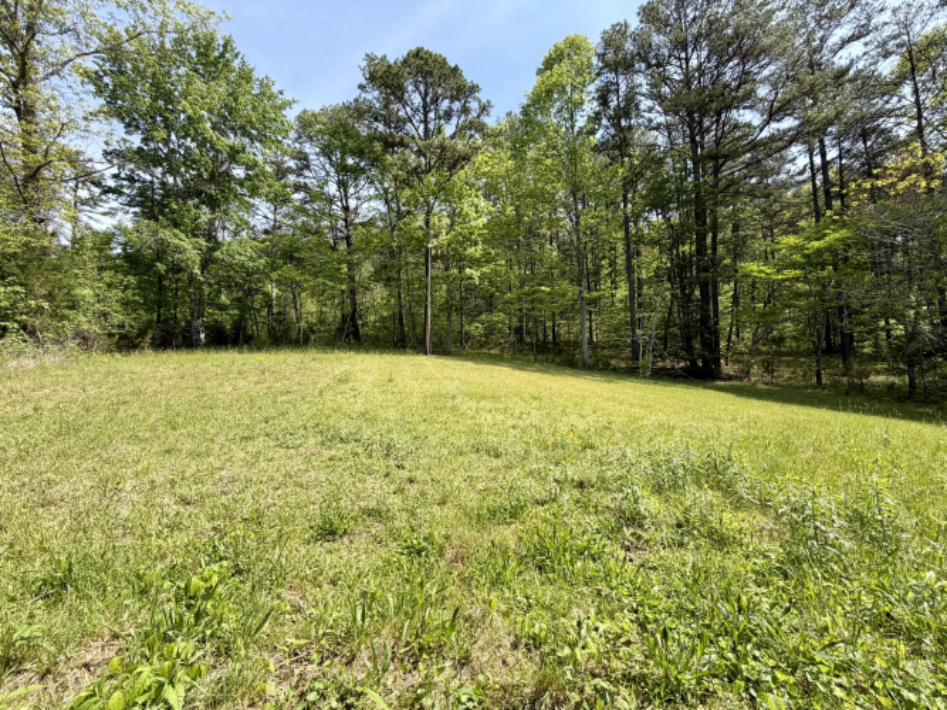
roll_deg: +1.5
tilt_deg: +3.9
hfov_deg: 102.1
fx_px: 383
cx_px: 474
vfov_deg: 85.7
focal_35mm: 14
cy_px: 355
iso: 40
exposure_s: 1/679
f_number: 2.2
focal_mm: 2.22
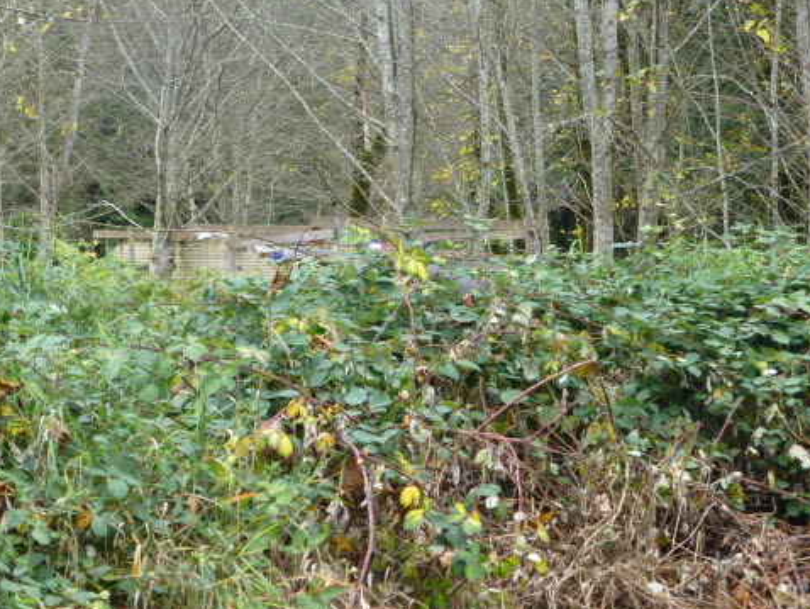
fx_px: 1943
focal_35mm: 83
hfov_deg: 23.5
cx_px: 371
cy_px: 253
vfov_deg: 17.8
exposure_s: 1/60
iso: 200
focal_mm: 11
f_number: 4.8
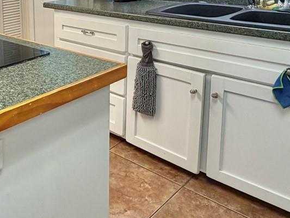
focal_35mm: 42
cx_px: 35
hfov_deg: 41.6
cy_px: 17
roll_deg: +2.0
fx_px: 352
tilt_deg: -10.0
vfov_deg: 32.4
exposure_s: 1/120
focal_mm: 2.22
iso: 125
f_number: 2.2
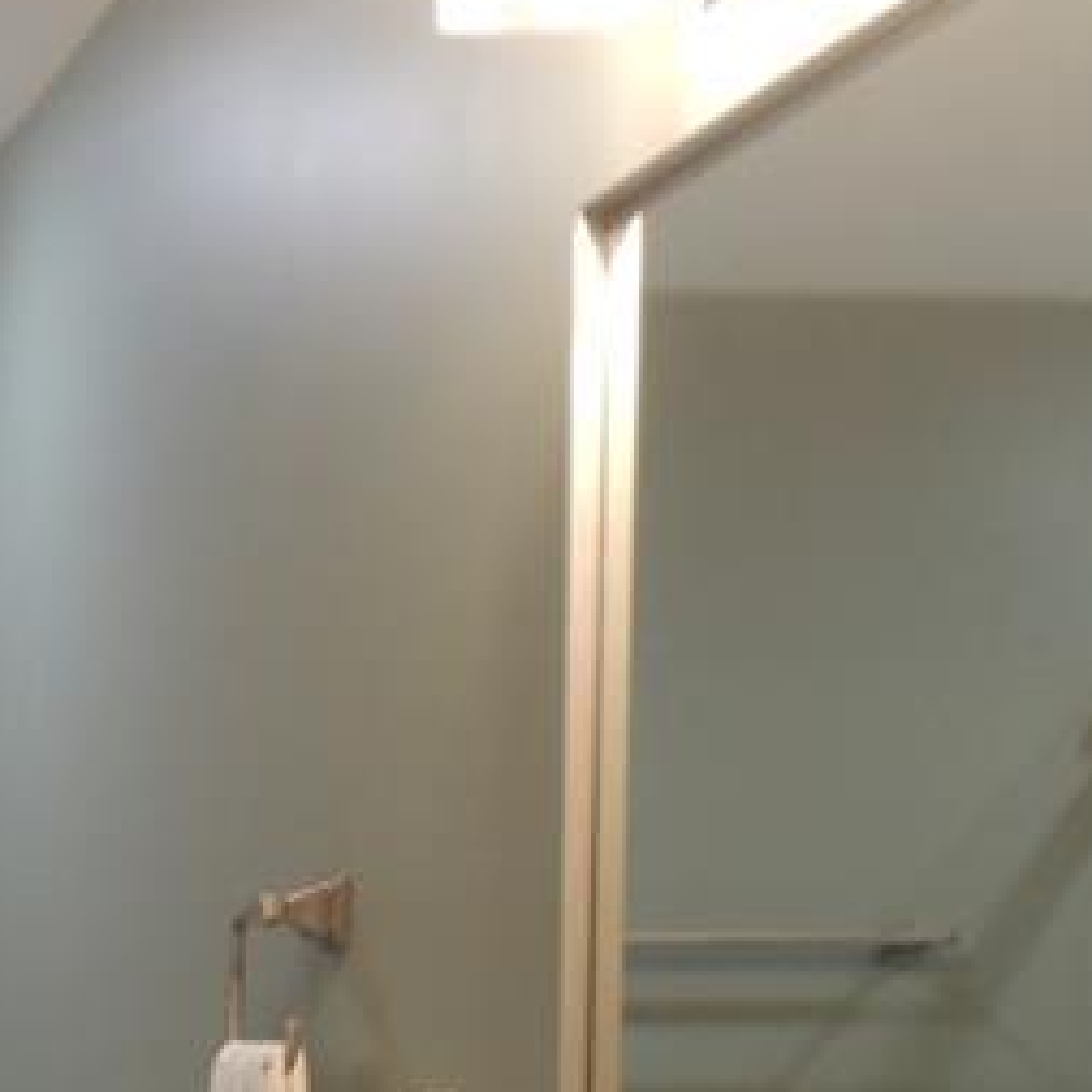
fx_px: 3069
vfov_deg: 18.8
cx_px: -432
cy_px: 1386
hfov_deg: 18.4
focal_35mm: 86
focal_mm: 4.3
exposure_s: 1/30
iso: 160
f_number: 2.8
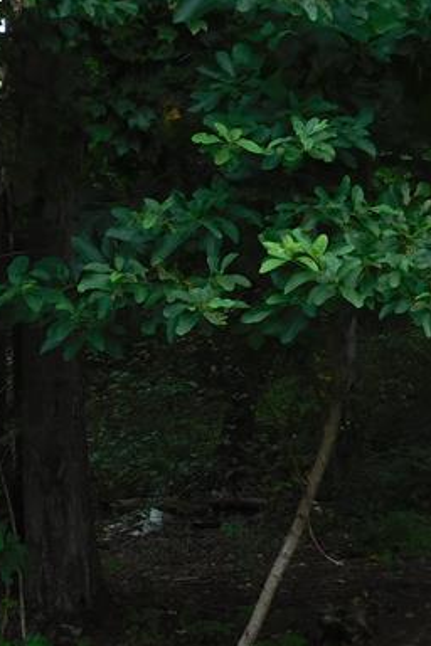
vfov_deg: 18.4
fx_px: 1993
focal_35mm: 111
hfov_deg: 12.3
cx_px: 163
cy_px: 417
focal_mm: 7.1
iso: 125
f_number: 3.6
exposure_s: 1/160
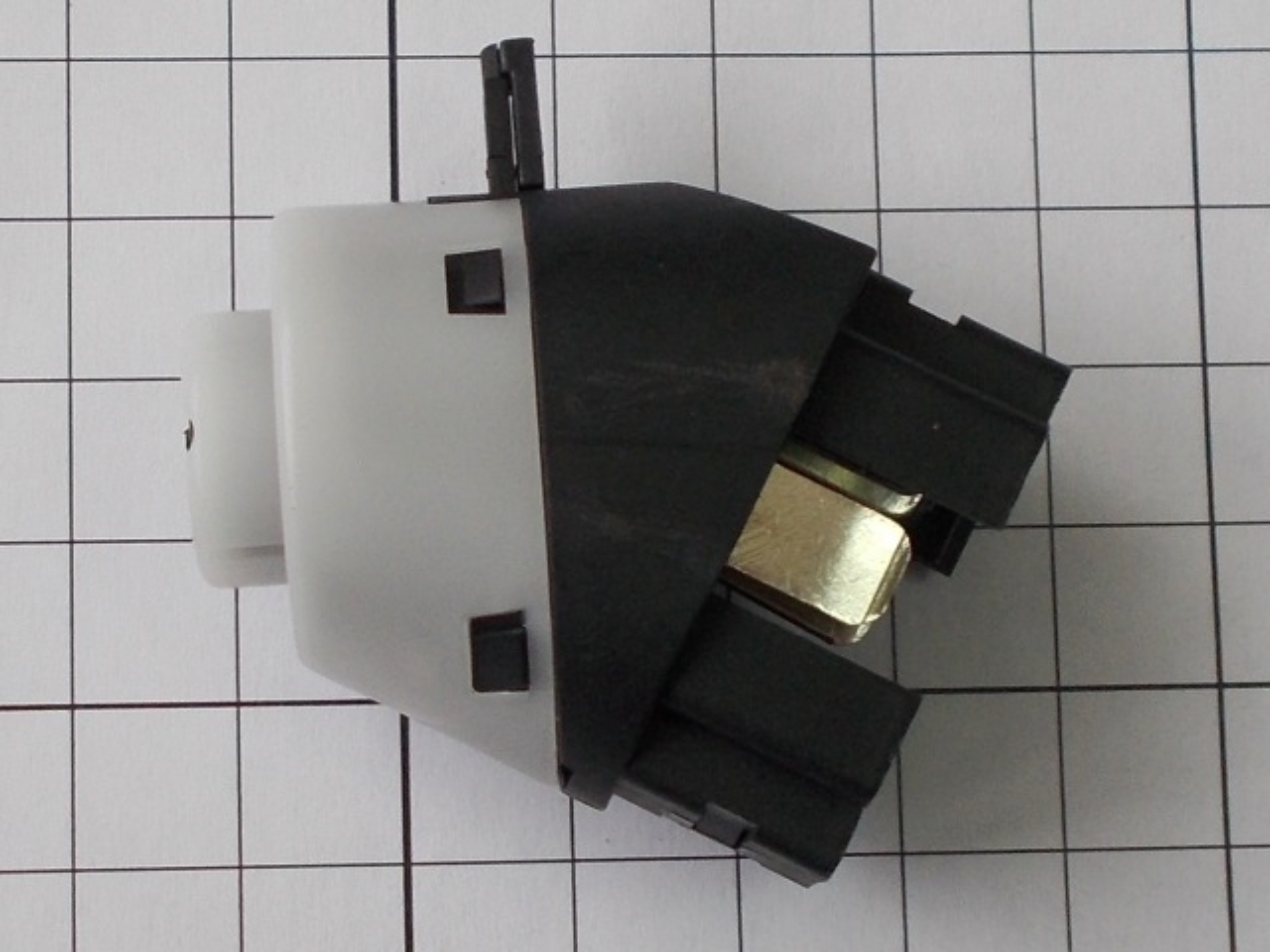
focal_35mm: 34
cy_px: 476
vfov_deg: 41.8
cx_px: 635
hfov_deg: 54.0
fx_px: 1247
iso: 80
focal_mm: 6
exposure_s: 1/80
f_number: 3.6
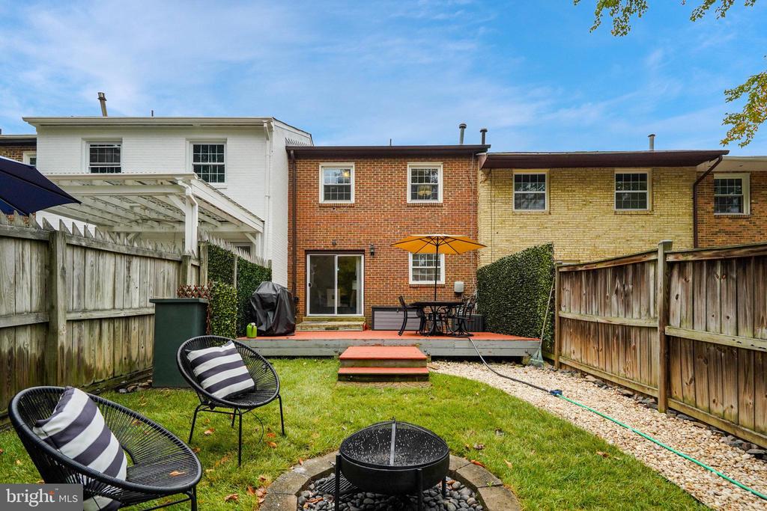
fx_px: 341
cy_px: 256
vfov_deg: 73.8
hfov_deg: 96.7
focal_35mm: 16
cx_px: 384
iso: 1250
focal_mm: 16
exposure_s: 1/640
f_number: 8
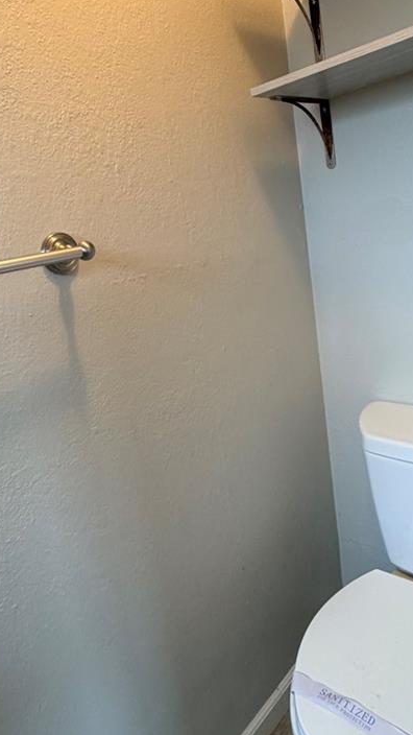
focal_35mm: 26
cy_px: 336
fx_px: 506
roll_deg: +9.0
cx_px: 172
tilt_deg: -11.9
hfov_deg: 44.2
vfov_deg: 71.8
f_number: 2.2
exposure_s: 1/60
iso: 200
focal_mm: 2.22
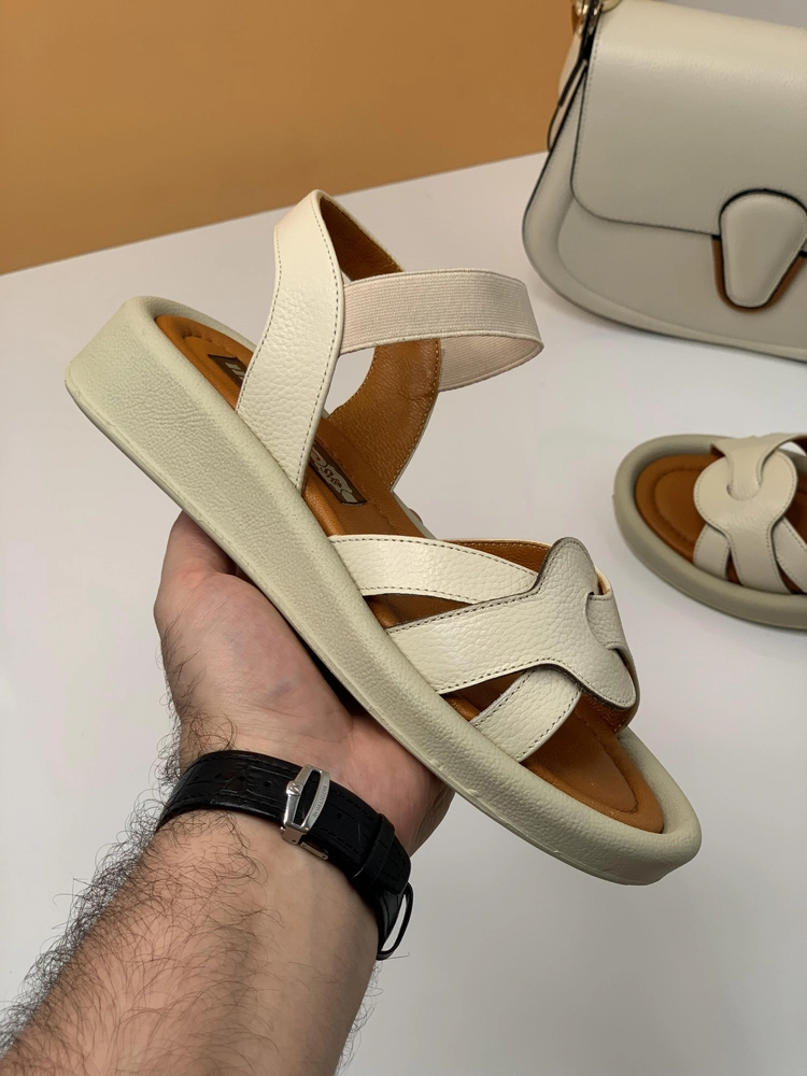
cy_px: 538
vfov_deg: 36.8
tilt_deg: -54.3
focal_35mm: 52
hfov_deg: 28.0
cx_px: 404
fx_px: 1616
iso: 20
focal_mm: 6
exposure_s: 1/100
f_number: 2.4
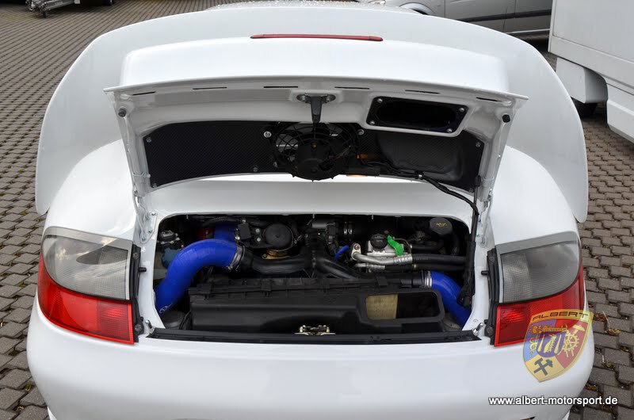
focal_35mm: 34
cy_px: 210
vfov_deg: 38.2
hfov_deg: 55.2
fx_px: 606
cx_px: 317
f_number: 8
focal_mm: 23
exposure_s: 1/250
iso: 180
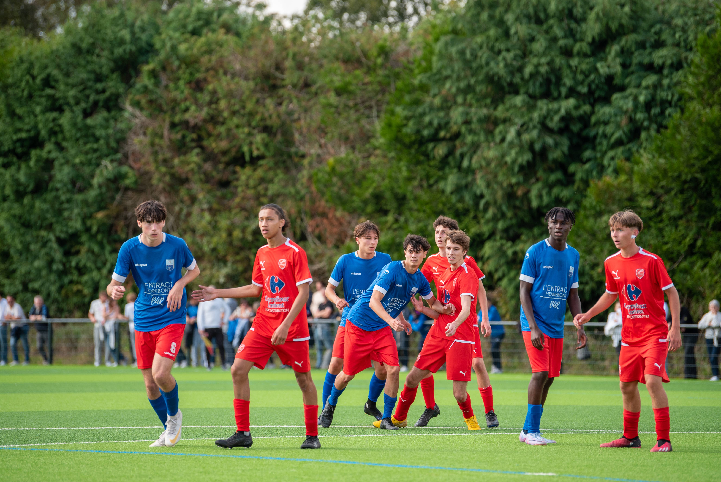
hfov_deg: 11.7
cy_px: 211
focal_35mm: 176
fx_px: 3517
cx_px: 364
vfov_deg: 7.8
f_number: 2.8
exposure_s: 1/1250
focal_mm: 155
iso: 200
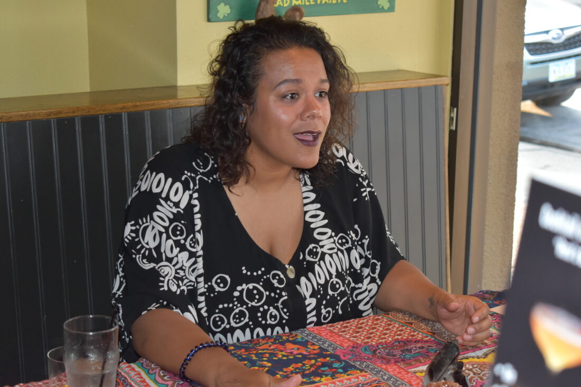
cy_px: 194
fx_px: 1162
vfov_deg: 18.9
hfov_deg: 28.1
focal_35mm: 72
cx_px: 290
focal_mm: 48
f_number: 5.3
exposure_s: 1/125
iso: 1250
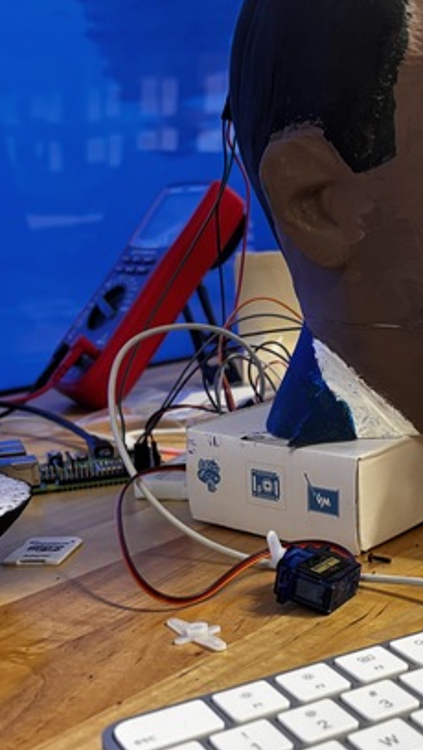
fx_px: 1055
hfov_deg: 22.3
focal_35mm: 53
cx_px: 357
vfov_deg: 39.0
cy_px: 435
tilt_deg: -12.2
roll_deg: +1.7
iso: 200
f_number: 1.6
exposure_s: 1/60
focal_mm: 5.96
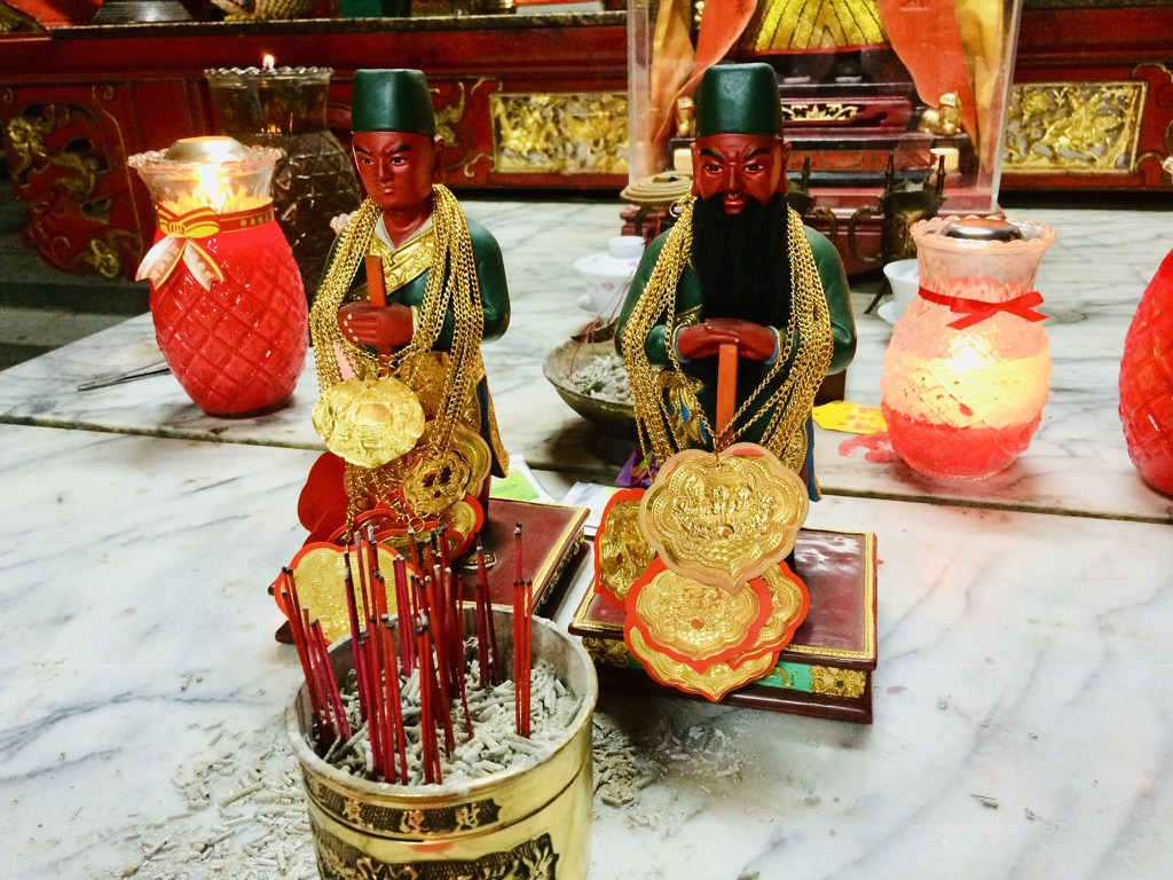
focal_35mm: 29
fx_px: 983
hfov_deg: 61.7
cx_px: 586
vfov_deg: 48.2
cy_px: 440
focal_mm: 4.15
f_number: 2.2
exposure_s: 1/24
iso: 250
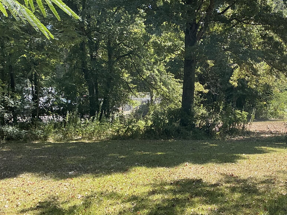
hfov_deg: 35.0
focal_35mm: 54
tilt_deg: -0.5
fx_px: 448
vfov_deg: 27.0
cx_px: 204
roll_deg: +0.1
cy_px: 109
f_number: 1.8
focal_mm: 3
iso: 25
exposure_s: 1/355
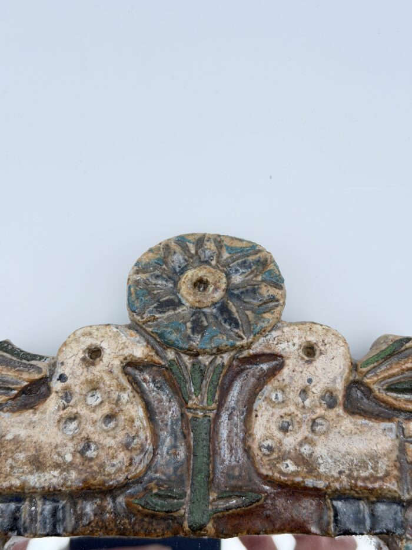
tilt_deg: -81.8
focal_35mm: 48
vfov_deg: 39.7
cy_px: 275
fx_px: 762
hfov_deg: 30.3
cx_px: 206
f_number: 1.78
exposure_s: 1/706
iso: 80
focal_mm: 6.76
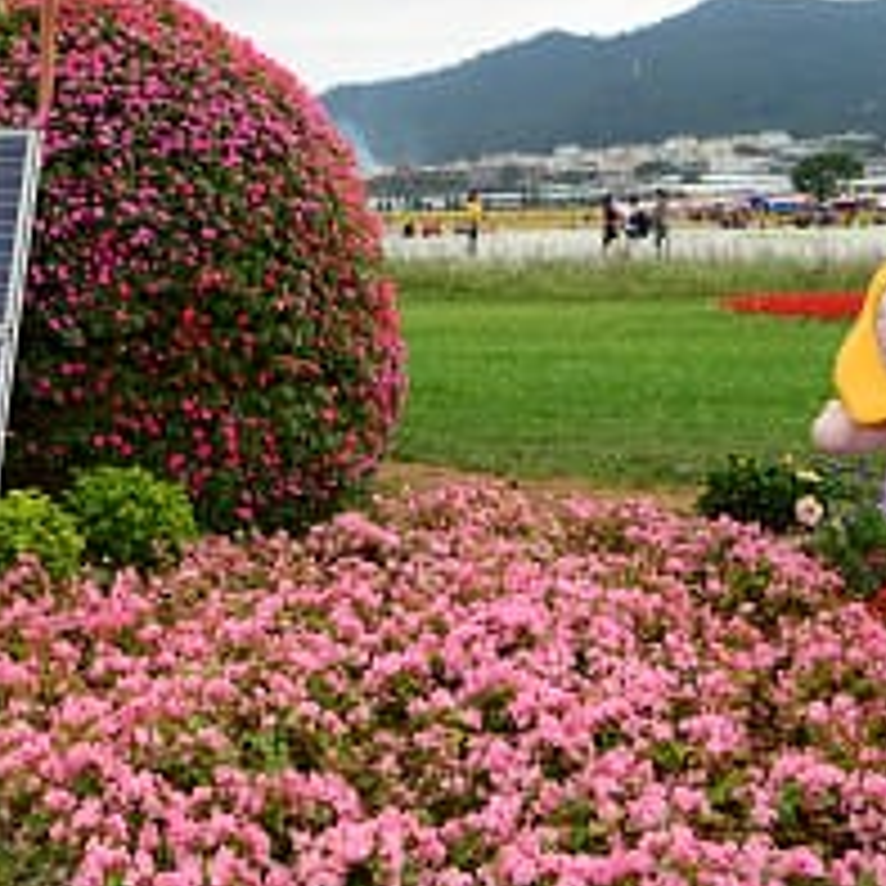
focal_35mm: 65
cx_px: 85
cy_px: 135
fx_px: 1882
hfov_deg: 25.6
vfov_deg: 25.9
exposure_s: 1/2000
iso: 400
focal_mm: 18
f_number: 4
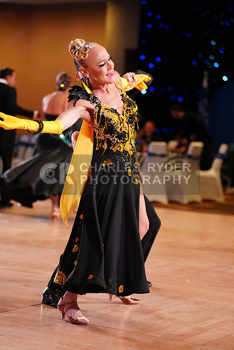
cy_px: 175
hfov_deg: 15.2
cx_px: 117
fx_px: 877
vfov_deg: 22.6
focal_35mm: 90
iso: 2000
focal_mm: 90
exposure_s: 1/500
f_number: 2.8
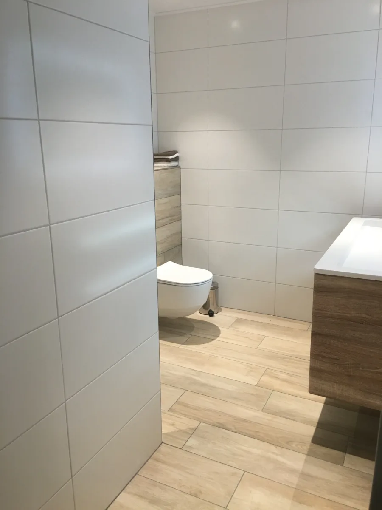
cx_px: 191
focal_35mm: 29
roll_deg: +0.3
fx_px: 427
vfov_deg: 61.7
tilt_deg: -13.9
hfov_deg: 48.2
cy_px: 255
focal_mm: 4.15
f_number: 2.2
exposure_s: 1/33
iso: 50
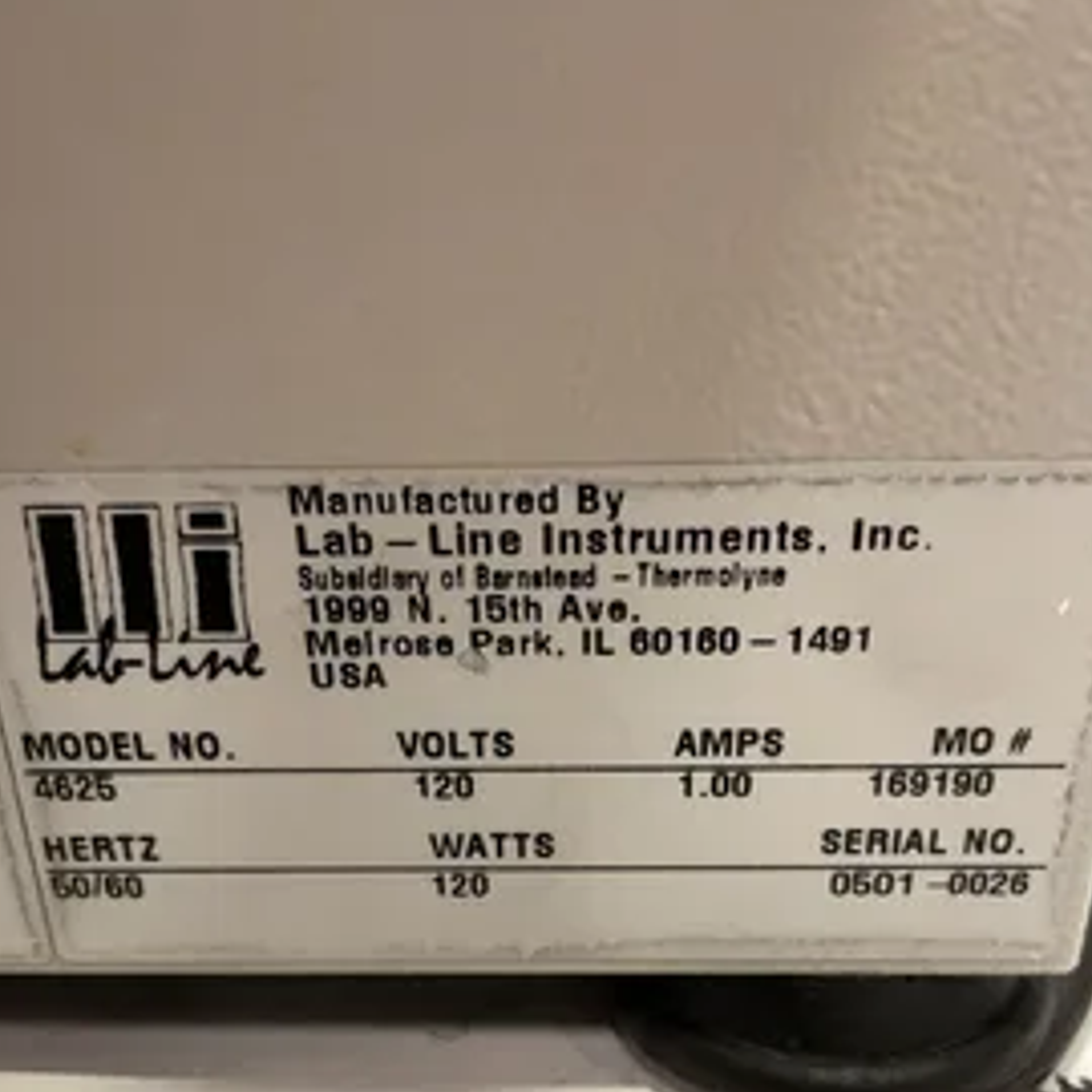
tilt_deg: -27.4
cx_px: 542
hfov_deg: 48.5
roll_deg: -1.3
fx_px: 1213
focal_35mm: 34
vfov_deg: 47.4
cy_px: 760
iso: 250
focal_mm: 4.2
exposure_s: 1/60
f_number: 1.6
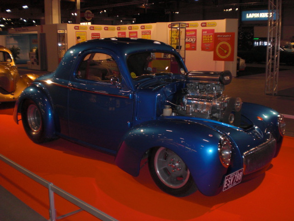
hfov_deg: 49.0
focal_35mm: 38
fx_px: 323
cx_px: 147
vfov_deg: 37.7
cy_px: 110
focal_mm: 6.3
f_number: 3.1
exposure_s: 1/60
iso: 200
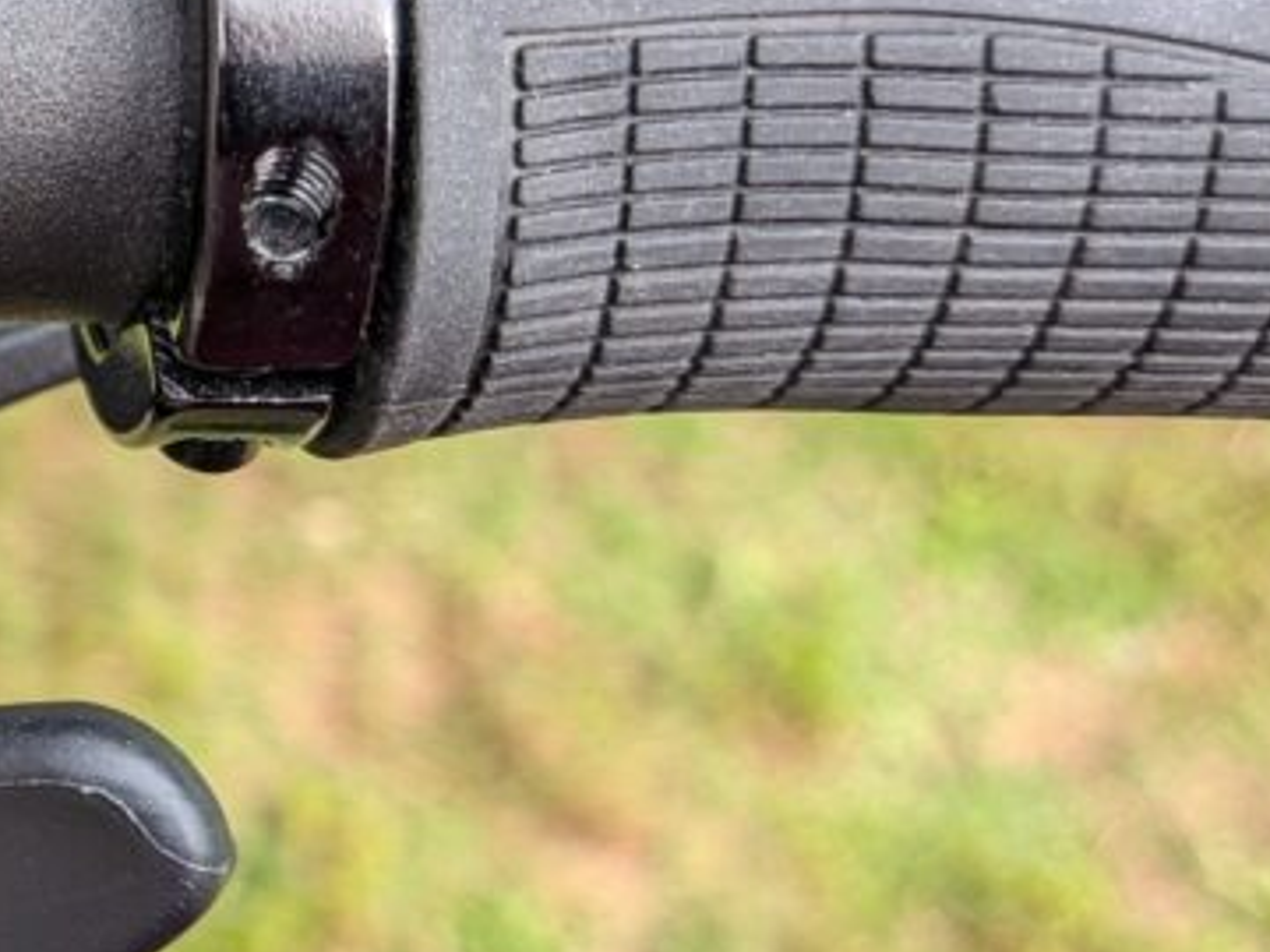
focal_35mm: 80
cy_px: 413
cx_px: -579
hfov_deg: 21.1
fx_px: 2935
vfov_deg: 18.4
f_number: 1.7
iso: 28
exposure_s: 1/251
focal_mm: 4.53
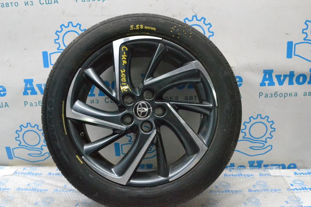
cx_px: 156
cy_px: 104
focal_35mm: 36
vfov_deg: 36.9
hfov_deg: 53.1
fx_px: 311
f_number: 11
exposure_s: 1/100
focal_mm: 24
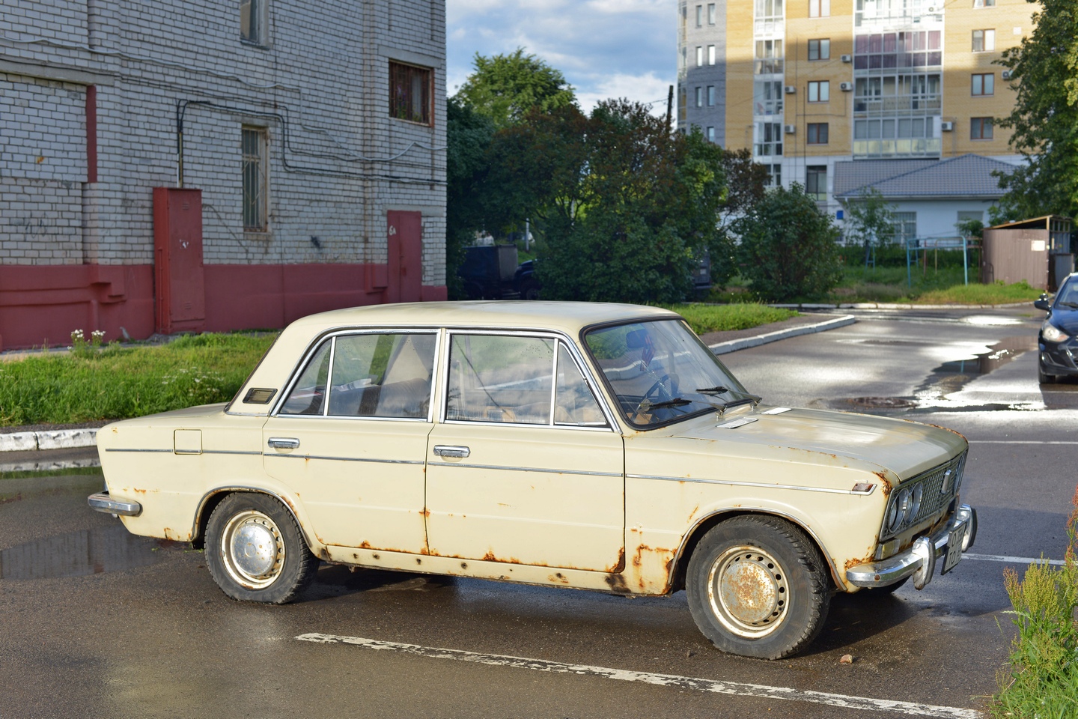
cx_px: 539
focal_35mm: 50
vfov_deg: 27.0
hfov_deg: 39.6
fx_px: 1497
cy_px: 360
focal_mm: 50
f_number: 5.6
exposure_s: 1/400
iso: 200
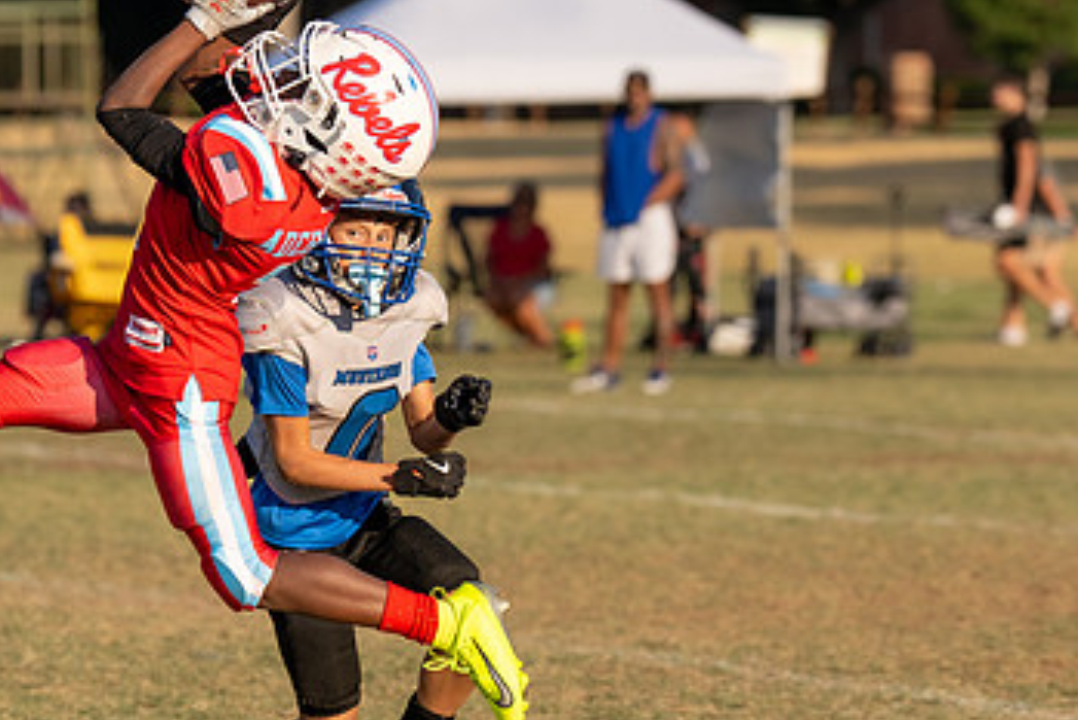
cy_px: 325
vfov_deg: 4.0
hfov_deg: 6.0
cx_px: 279
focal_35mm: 343
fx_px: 10275
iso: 125
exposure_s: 1/2500
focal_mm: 118
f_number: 3.2
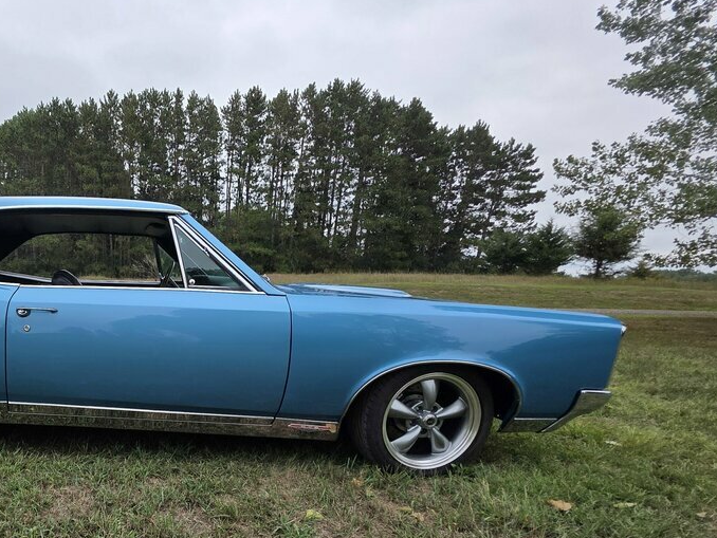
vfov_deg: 57.0
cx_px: 105
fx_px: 477
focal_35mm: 23
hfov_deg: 64.5
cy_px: 377
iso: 64
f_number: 1.9
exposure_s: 1/2000
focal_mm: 2.2
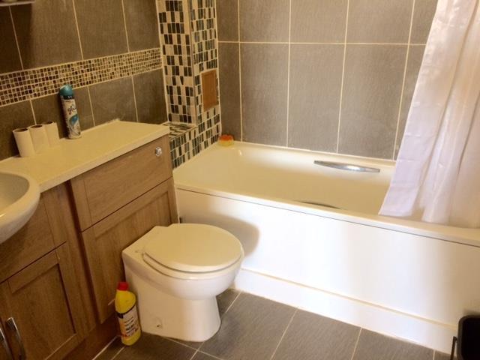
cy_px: 180
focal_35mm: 29
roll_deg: +1.1
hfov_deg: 61.7
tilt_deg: -25.4
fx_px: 402
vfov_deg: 48.2
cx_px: 240
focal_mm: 4.15
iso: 160
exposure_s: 1/33
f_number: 2.2
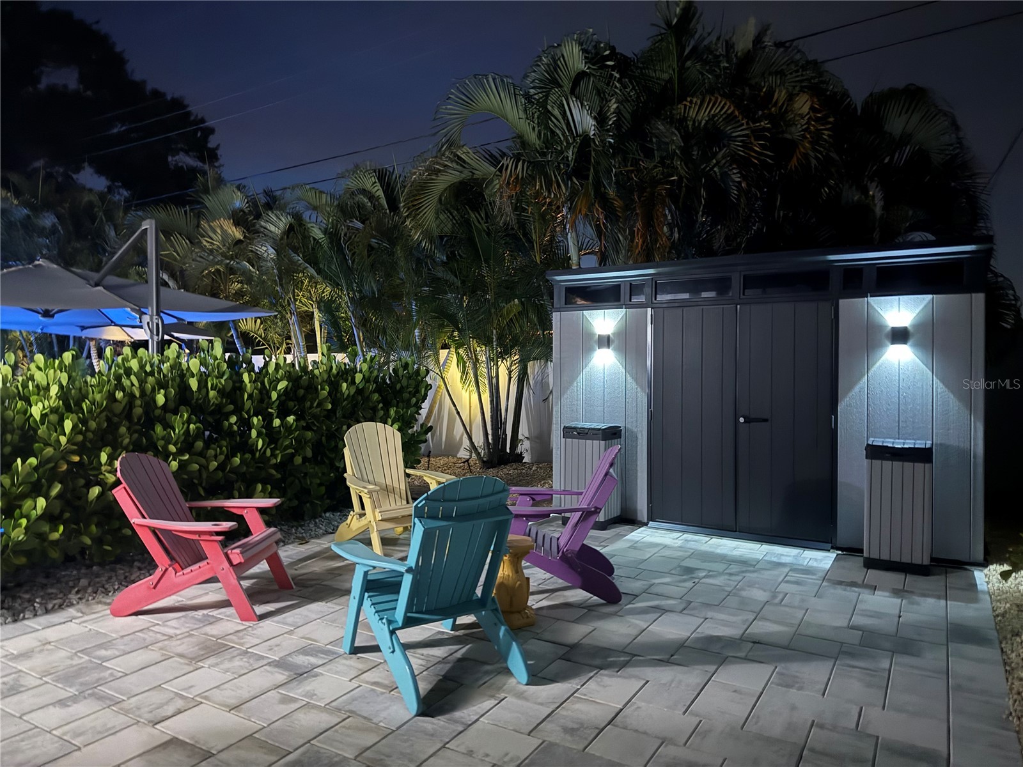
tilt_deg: -0.8
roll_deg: +0.4
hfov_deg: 71.6
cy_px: 384
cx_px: 512
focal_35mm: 24
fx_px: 709
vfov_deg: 56.8
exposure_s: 1/9
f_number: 1.78
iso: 1600
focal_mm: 6.76
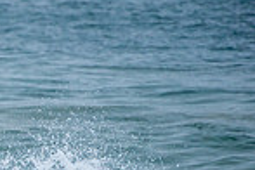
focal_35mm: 1975
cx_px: -246
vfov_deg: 0.7
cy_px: 247
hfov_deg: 1.0
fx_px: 13988
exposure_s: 1/1000
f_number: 5.6
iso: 360
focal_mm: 500
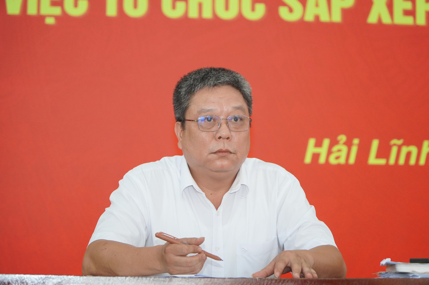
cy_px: 142
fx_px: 1447
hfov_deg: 16.9
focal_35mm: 122
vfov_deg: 11.3
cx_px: 214
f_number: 4
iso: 1000
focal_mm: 81
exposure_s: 1/160
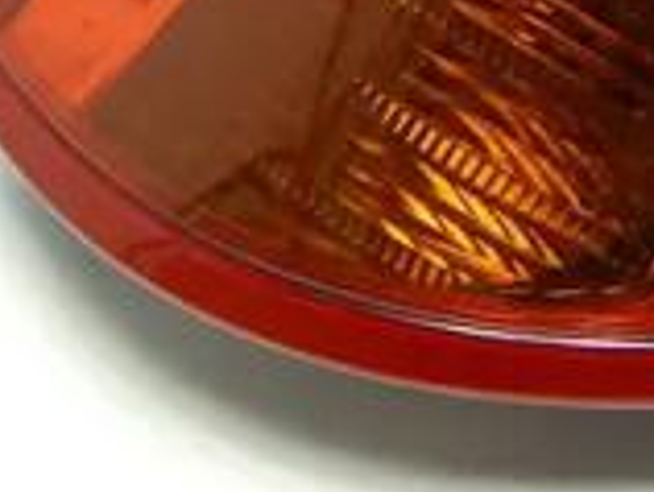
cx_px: 977
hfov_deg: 18.6
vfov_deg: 13.8
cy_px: -451
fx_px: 1760
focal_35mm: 93
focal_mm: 4
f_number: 3
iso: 140
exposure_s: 1/30
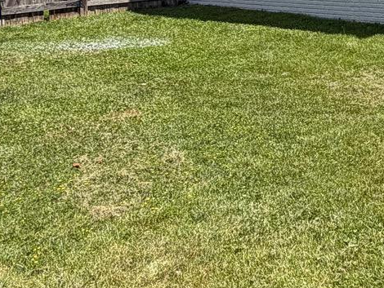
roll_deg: +0.9
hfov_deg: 27.3
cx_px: 478
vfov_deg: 22.6
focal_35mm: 61
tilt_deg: +0.0
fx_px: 677
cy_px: -33
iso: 20
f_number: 2.2
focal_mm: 2.22
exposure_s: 1/770
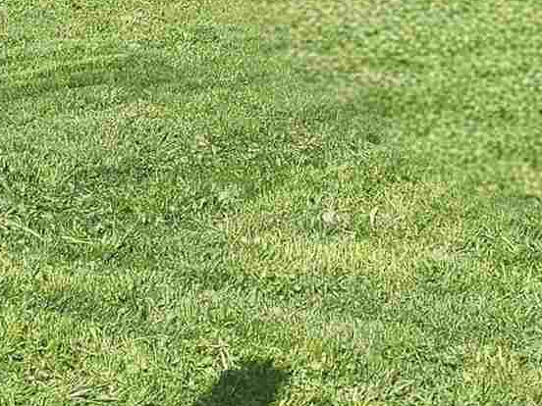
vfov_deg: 11.5
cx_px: 259
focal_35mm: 128
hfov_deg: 15.4
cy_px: 40
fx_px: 2004
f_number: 1.8
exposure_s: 1/1245
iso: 25
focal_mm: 5.4
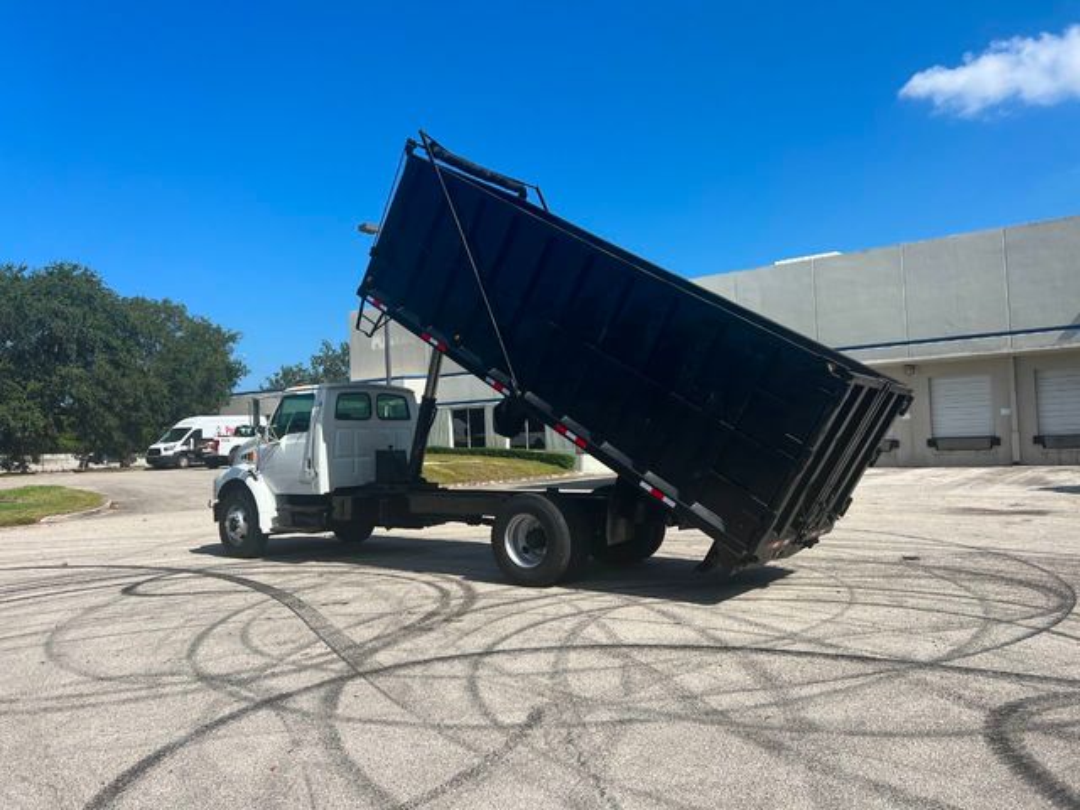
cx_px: 540
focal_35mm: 26
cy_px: 405
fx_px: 811
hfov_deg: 67.3
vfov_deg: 53.1
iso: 50
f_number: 1.5
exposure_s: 1/4630
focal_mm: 5.7
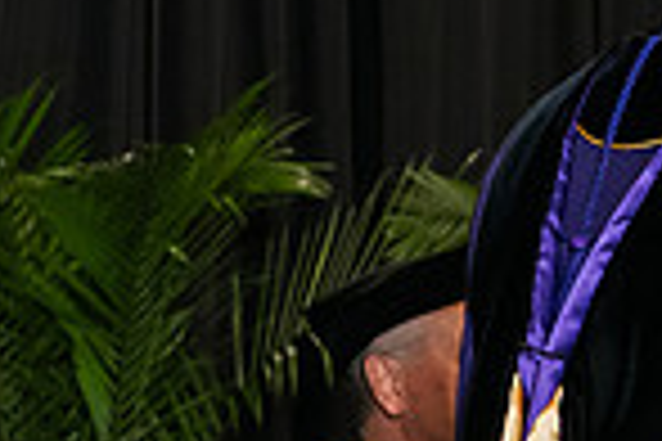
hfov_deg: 8.1
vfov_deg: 5.6
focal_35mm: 245
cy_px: 7
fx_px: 4505
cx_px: 1184
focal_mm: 62
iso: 2500
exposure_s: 1/200
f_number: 5
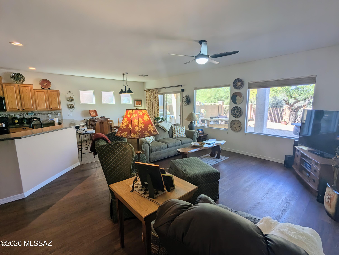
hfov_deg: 94.4
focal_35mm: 16
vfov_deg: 78.2
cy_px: 128
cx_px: 170
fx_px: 157
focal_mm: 2.35
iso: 41
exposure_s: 1/237
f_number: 2.2
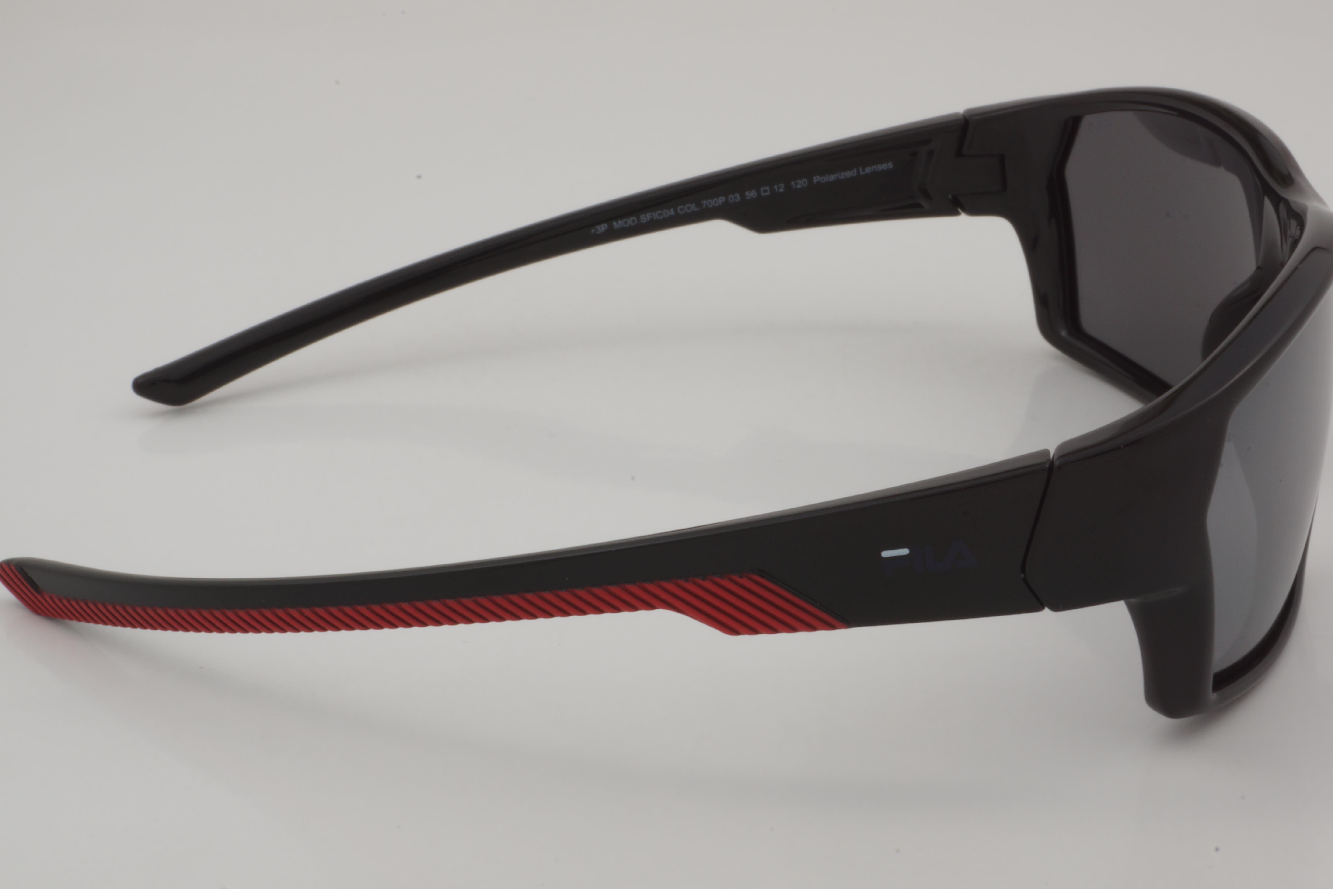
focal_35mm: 63
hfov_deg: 31.9
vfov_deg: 21.6
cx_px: 677
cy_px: 442
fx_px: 2333
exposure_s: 1/3
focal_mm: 40
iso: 100
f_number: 32
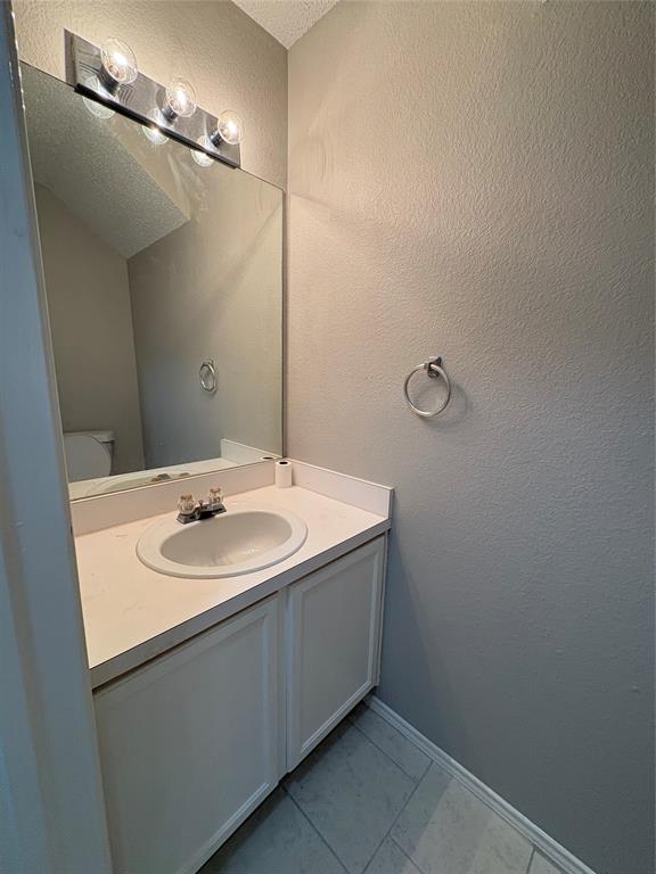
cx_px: 328
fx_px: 354
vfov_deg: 102.1
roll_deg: -2.4
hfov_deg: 85.7
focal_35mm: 14
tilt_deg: -10.2
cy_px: 437
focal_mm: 2.22
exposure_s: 1/120
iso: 200
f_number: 2.2
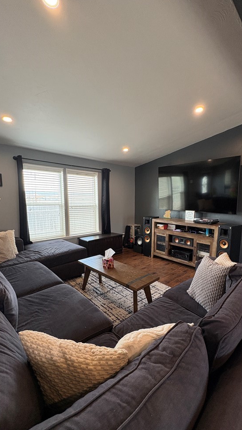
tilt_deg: -7.0
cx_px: 135
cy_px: 223
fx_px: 183
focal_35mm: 16
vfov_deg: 99.3
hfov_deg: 66.9
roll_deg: +0.0
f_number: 2.2
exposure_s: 1/120
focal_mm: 2.22
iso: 320
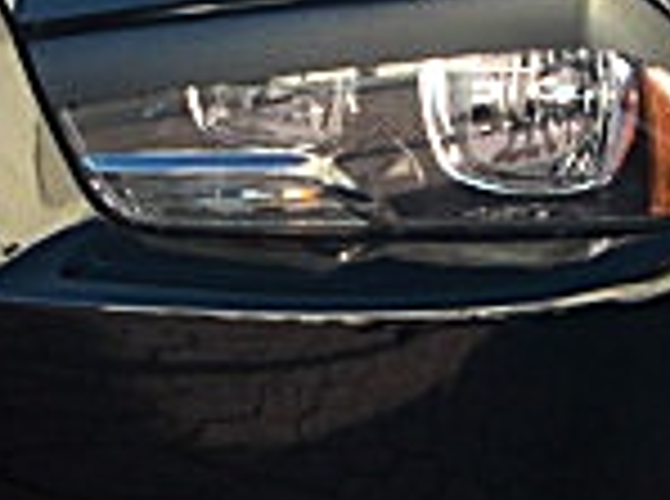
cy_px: 261
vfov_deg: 9.5
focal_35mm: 155
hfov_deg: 12.8
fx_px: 2993
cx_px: 337
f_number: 2.8
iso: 50
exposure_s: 1/100
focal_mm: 6.3
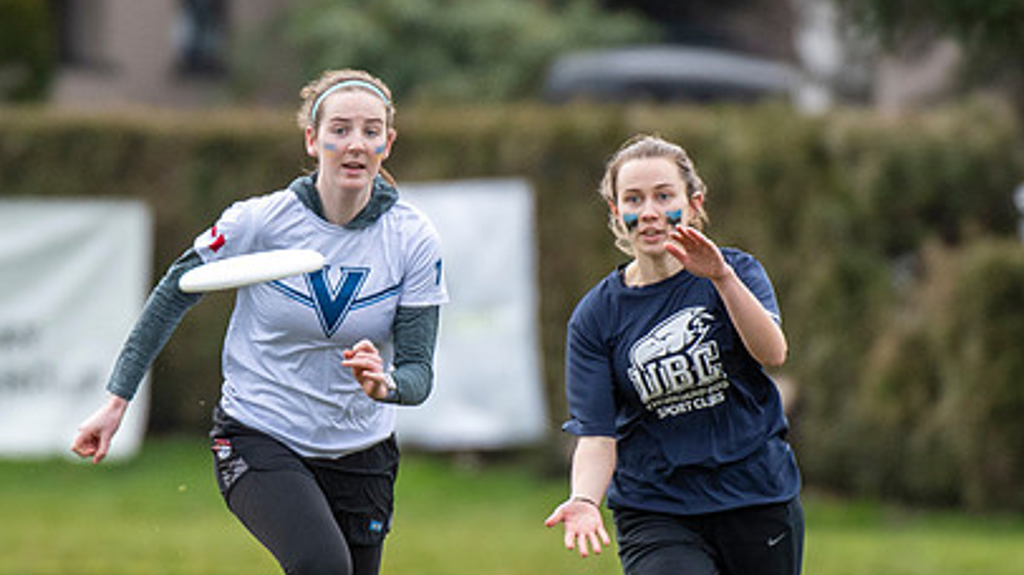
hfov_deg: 1.5
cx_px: 410
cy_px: 320
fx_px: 40143
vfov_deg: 0.8
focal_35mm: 1479
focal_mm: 400
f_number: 4
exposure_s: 1/1250
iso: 500
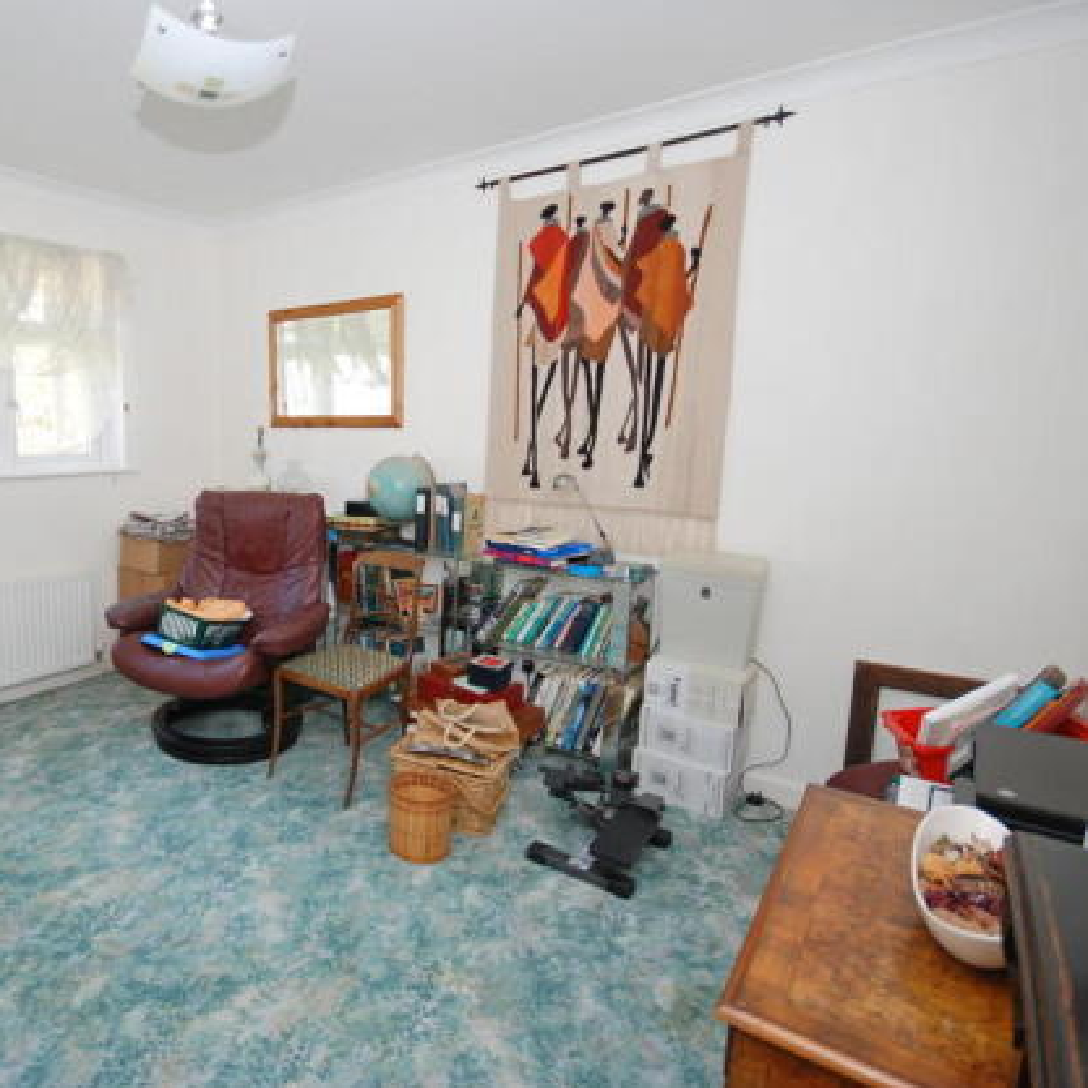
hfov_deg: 70.9
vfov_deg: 74.8
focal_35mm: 20
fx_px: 711
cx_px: 304
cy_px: 526
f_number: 4
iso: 220
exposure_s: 1/60
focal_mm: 10
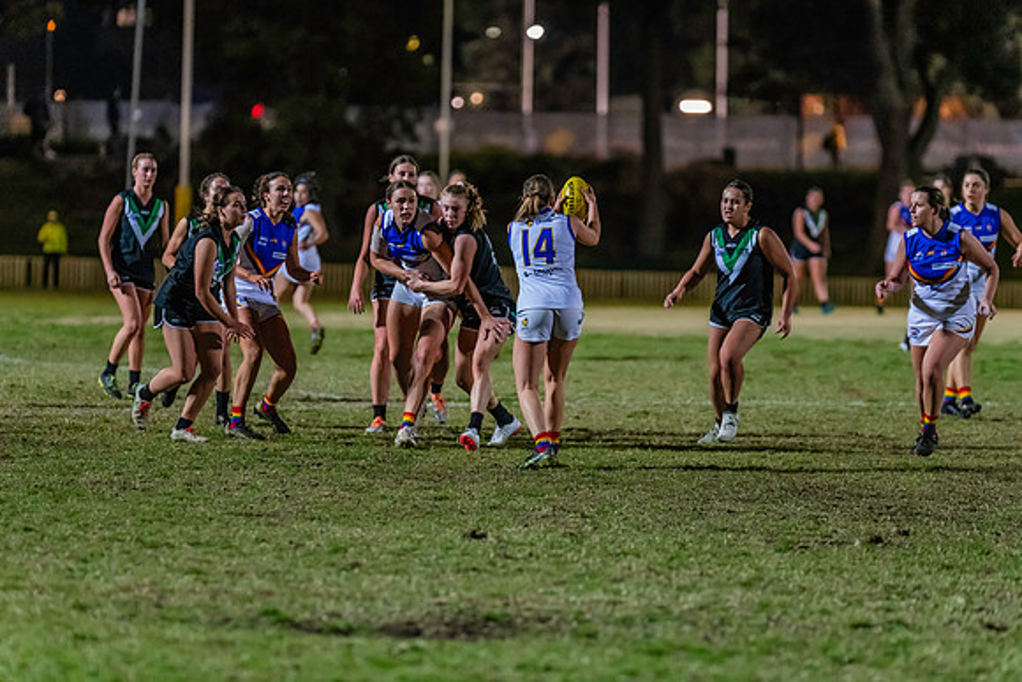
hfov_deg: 9.8
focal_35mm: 210
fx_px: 5963
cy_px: 341
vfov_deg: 6.5
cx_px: 511
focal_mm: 210
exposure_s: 1/1000
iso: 9000
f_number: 2.8
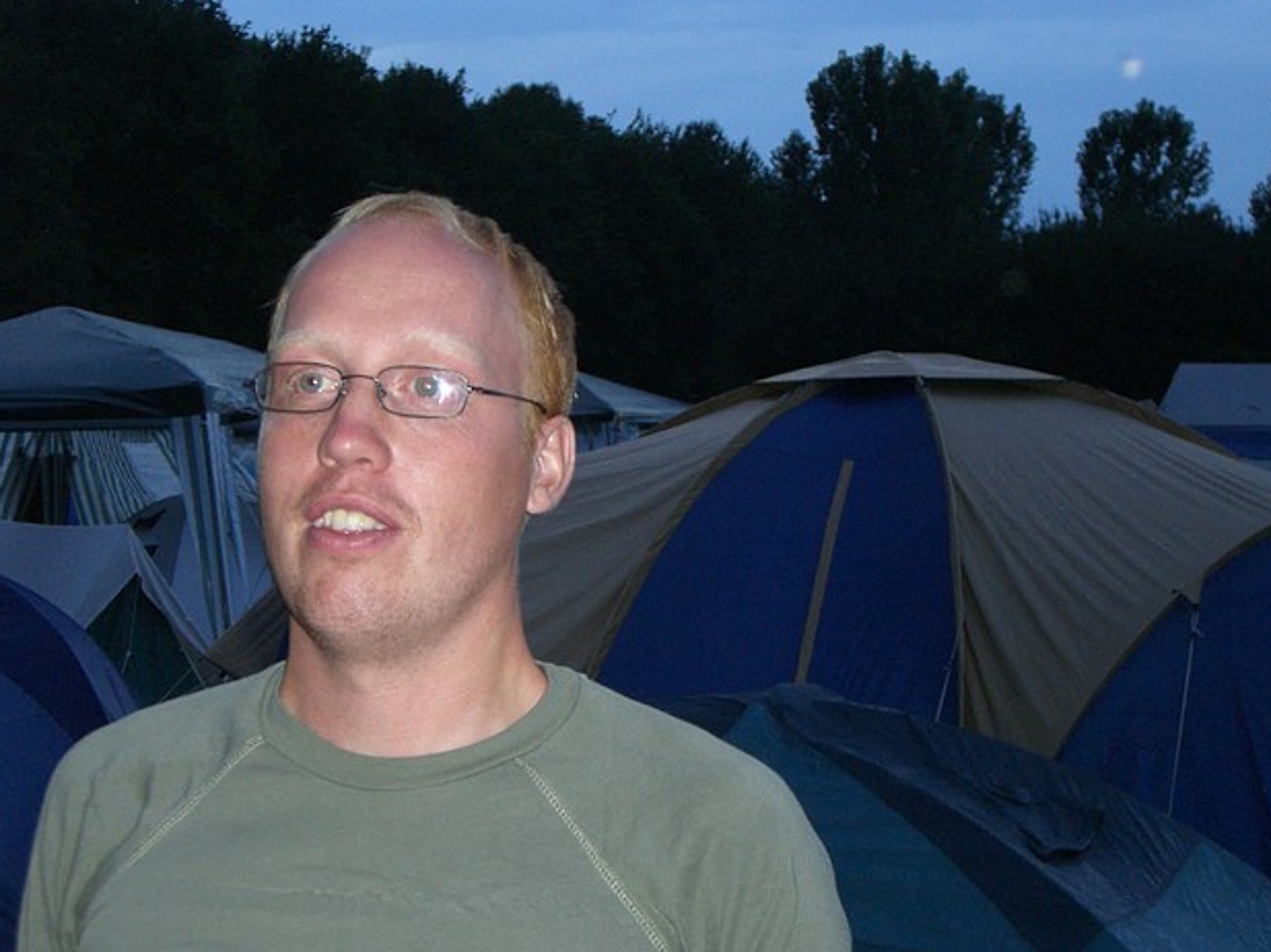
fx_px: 3009
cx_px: 641
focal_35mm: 82
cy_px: 488
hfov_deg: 23.9
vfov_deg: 18.0
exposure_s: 1/60
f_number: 4.1
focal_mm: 12.8
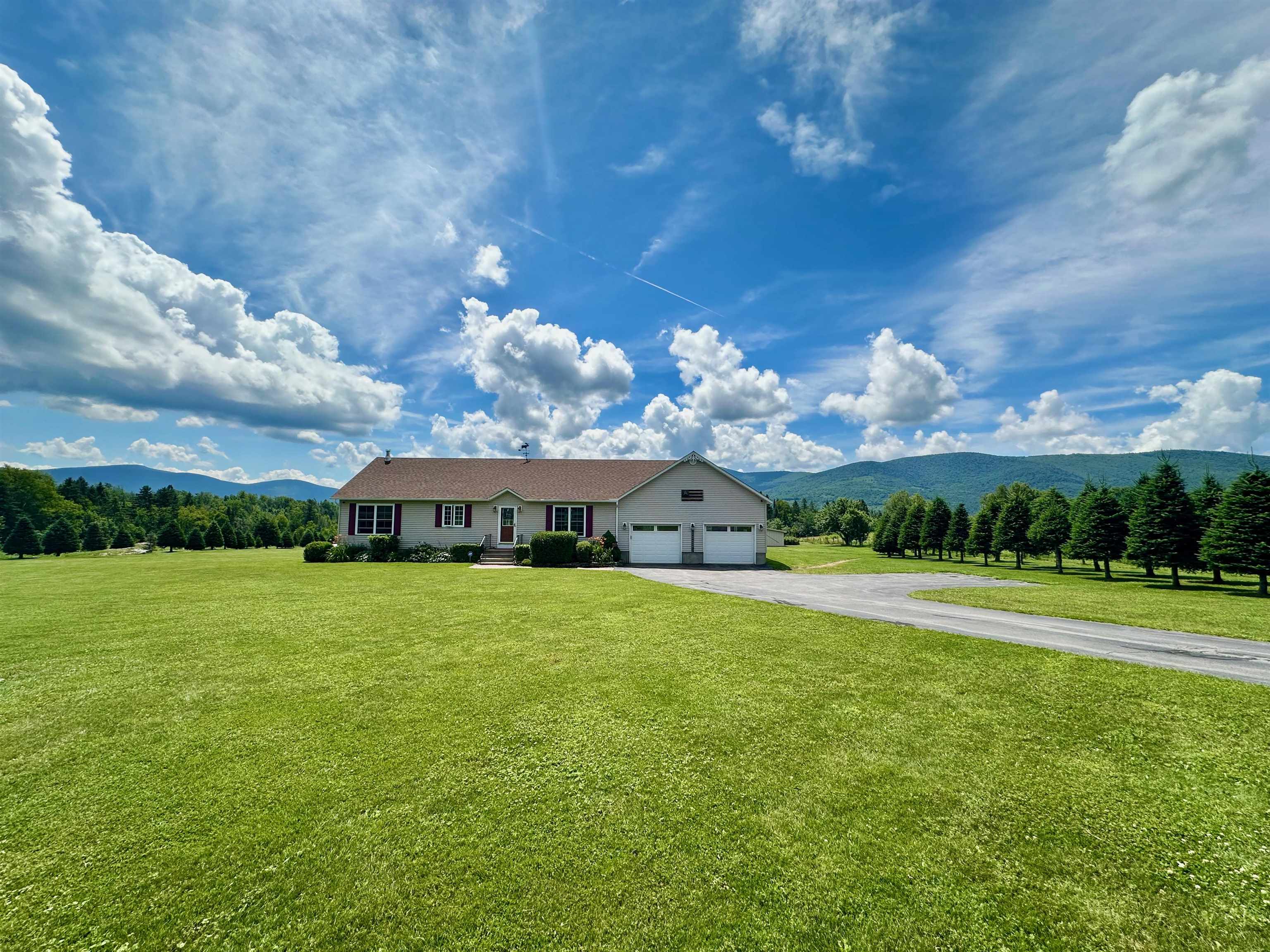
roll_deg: -0.4
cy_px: 476
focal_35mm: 14
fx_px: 514
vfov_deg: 85.7
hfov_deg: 102.1
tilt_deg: +4.8
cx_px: 635
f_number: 2.2
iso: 40
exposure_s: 1/1916
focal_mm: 2.22
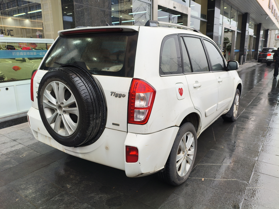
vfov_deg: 53.1
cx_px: 140
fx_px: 210
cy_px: 104
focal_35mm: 26
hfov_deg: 67.3
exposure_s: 1/145
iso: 50
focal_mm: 4.94
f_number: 1.5
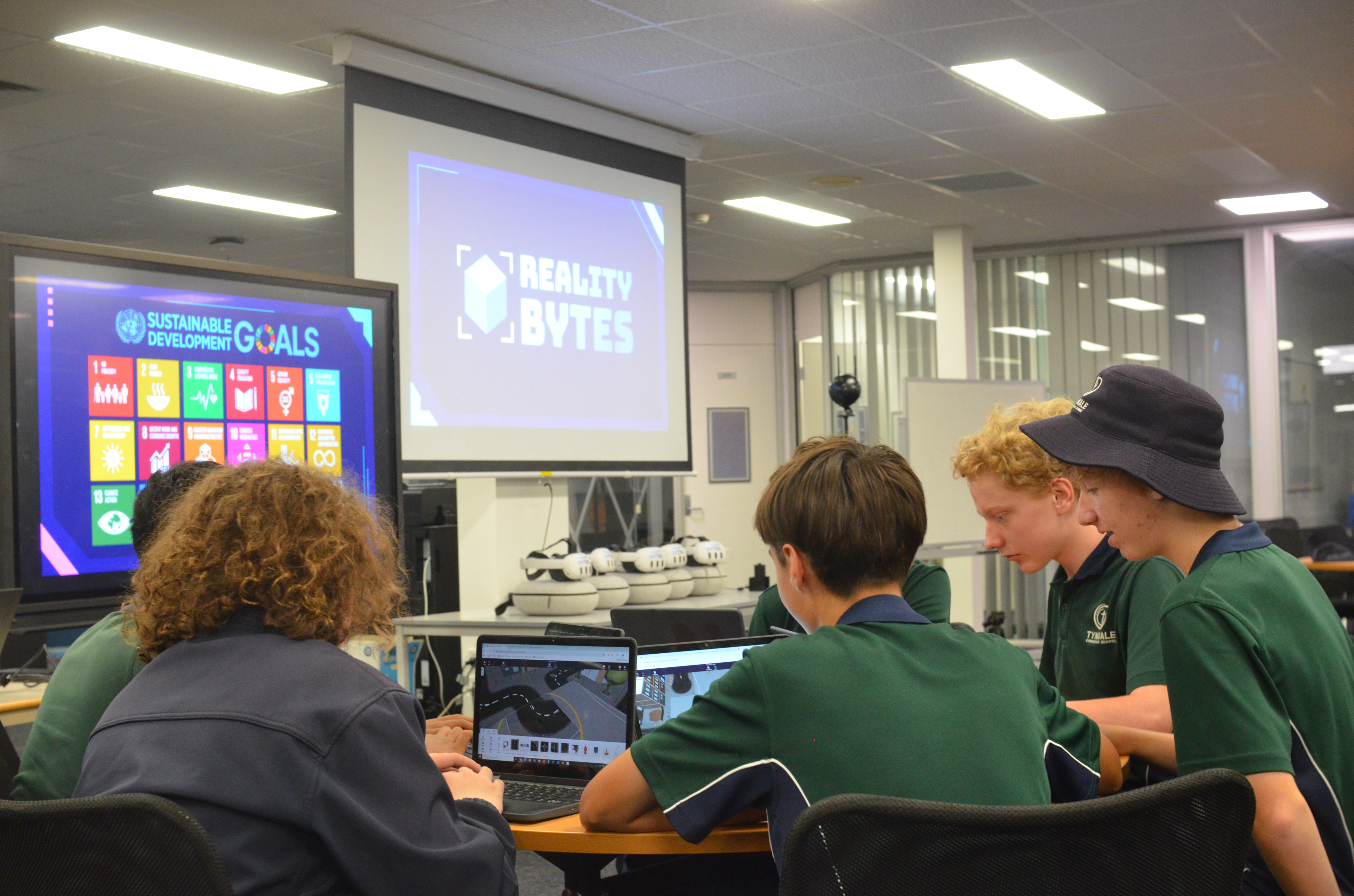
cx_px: 677
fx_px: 1689
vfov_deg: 29.7
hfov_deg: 43.7
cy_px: 448
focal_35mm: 45
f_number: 4.5
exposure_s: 1/80
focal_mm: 30
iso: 2000
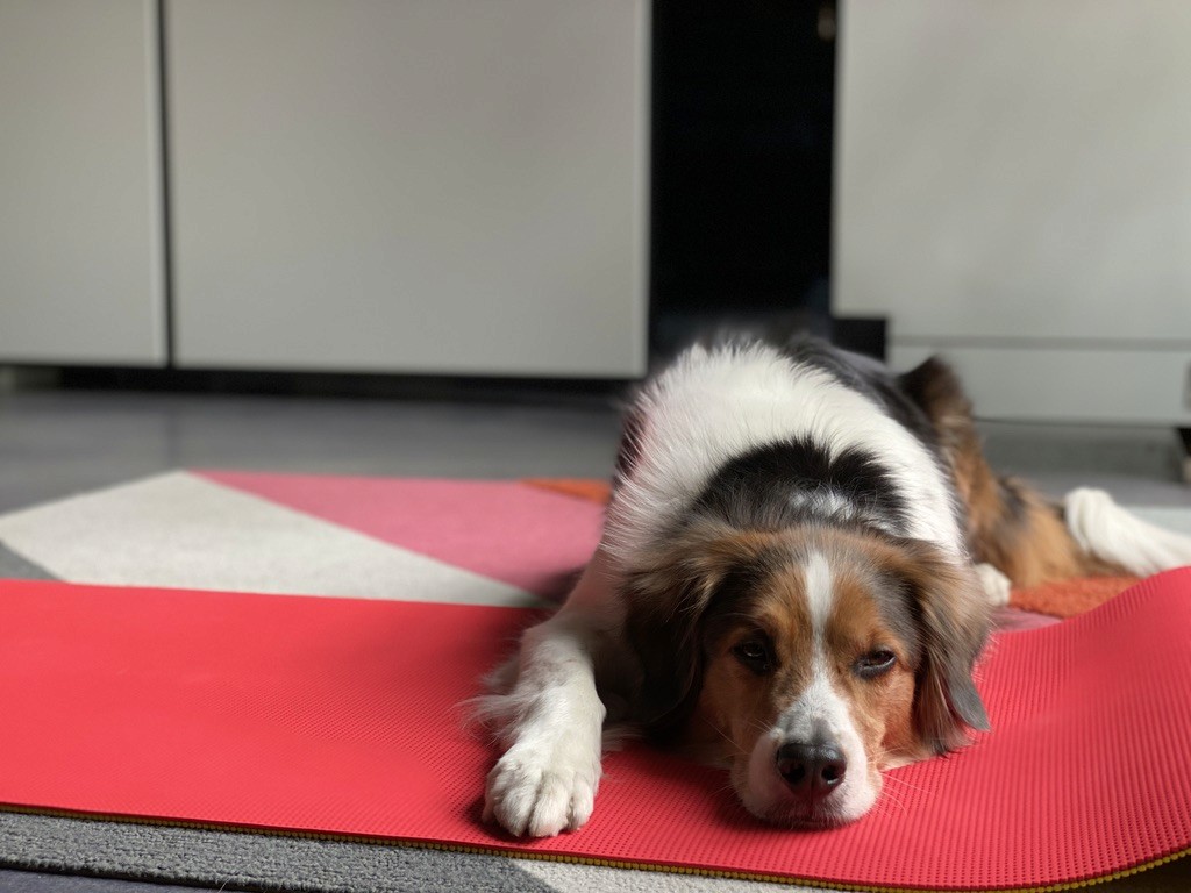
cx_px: 596
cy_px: 446
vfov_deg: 28.0
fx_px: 1789
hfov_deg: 36.8
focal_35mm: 52
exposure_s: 1/122
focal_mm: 6
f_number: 2
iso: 100
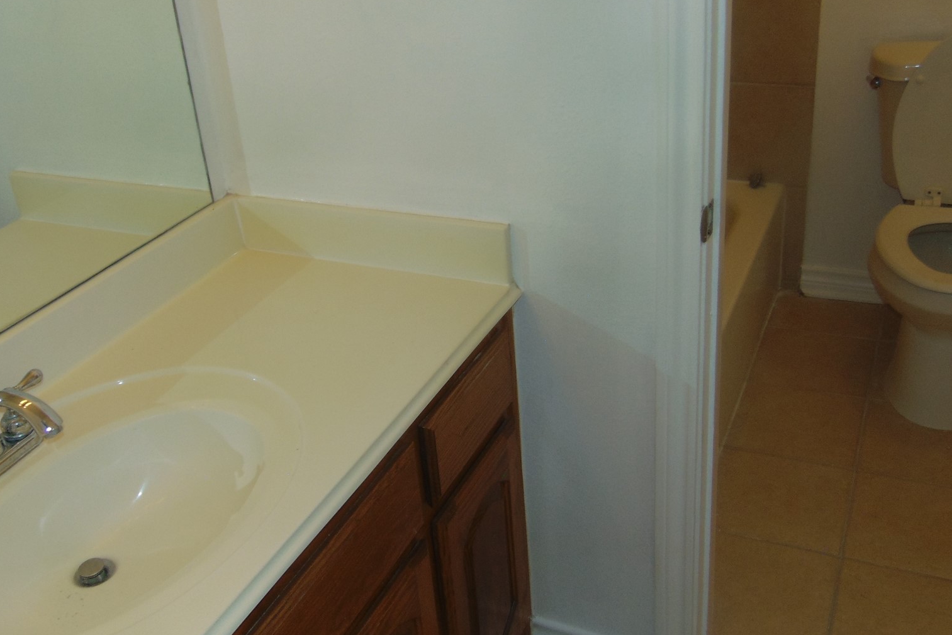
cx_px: 436
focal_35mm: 38
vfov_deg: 35.0
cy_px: 264
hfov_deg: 50.6
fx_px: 1005
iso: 80
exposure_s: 1/40
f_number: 3
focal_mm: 4.9
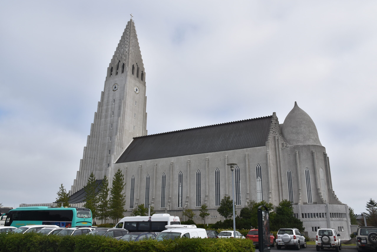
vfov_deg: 43.6
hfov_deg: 61.9
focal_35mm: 30
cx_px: 188
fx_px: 314
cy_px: 126
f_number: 10
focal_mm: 20
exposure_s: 1/400
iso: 200
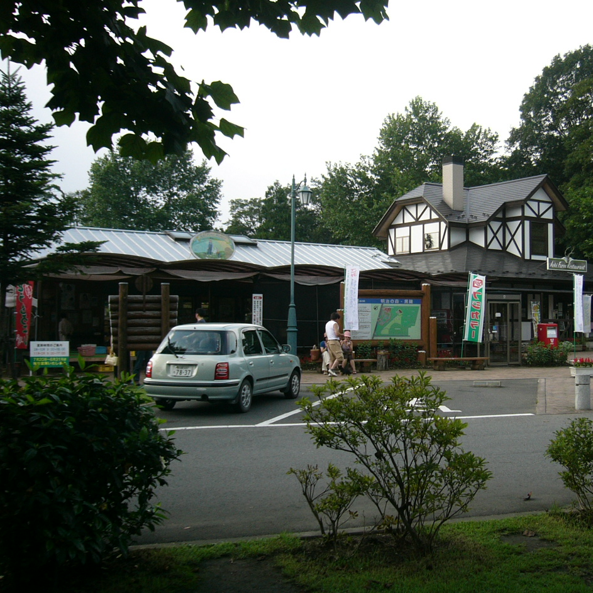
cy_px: 294
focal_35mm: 42
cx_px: 391
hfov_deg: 39.6
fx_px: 814
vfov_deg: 40.0
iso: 50
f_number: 2.8
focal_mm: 5.8
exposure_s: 1/400
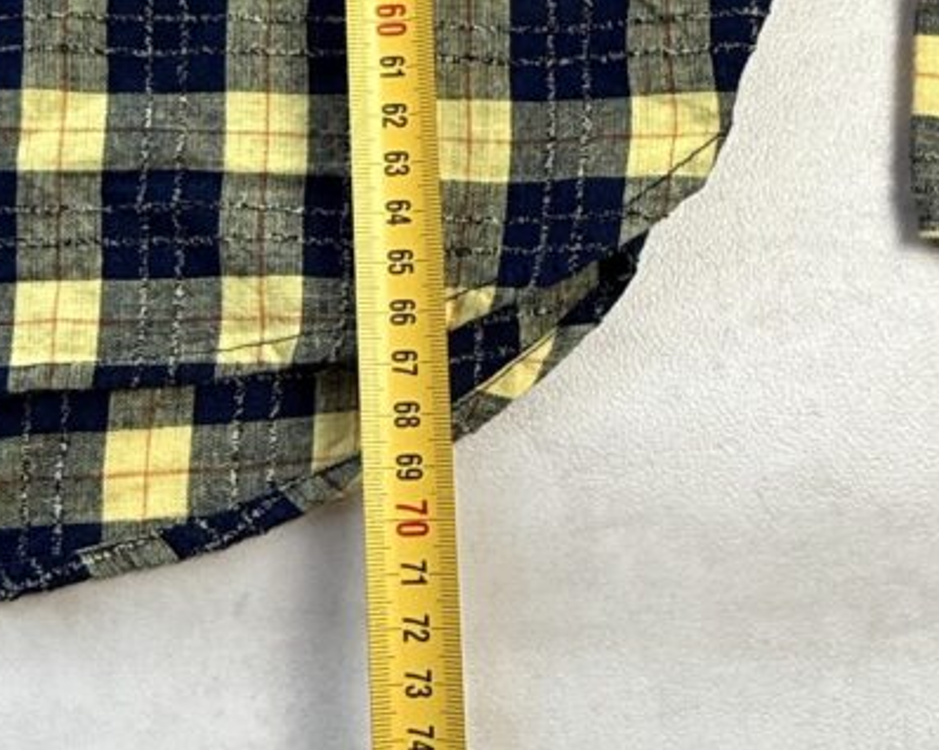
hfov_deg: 34.0
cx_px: 370
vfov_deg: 26.9
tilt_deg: -79.1
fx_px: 1528
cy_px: 111
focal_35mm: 55
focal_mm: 2.22
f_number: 2.2
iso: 125
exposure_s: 1/100
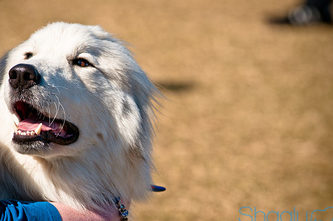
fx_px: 3353
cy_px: 117
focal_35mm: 363
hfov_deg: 5.7
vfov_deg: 3.8
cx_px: 148
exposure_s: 1/1250
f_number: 5.6
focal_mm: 200
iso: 200
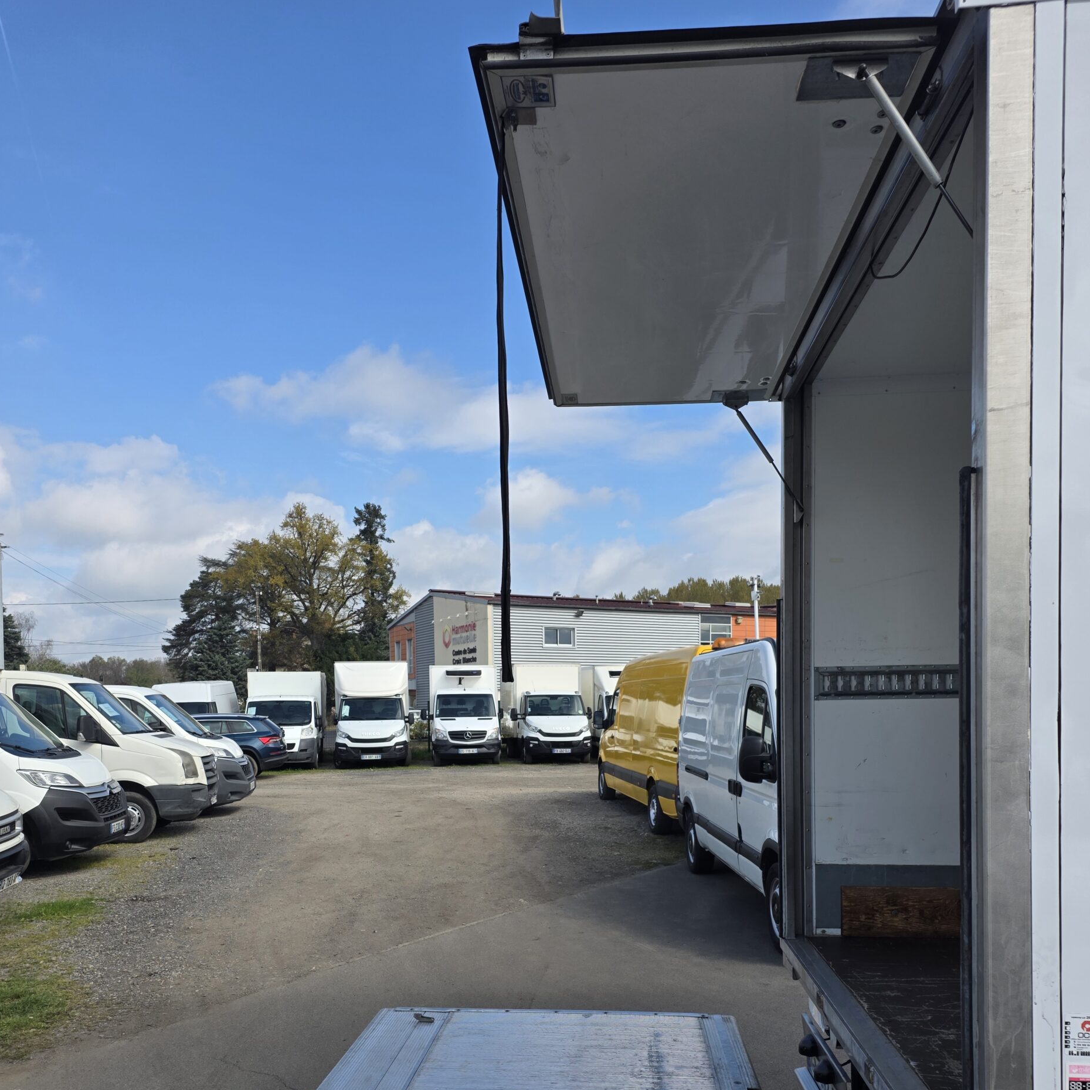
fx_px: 997
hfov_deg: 57.3
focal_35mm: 28
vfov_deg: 56.2
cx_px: 549
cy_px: 720
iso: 80
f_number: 1.7
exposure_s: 1/4889
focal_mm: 6.25
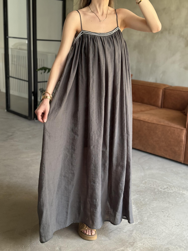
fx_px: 348
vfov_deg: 39.7
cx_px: 94
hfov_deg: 30.3
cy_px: 126
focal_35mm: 48
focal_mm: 6.76
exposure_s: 1/66
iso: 160
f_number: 1.78
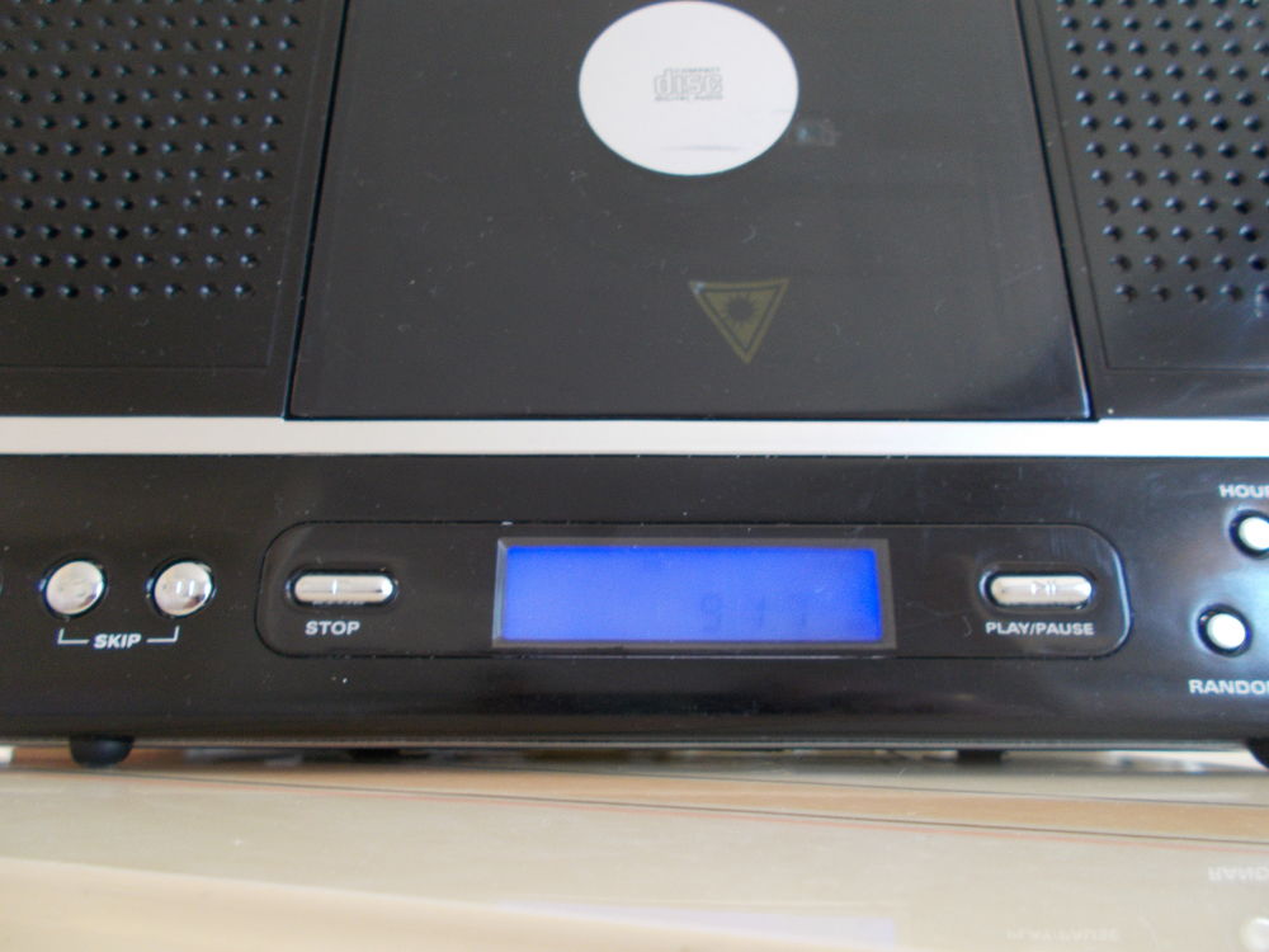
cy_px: 476
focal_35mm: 26
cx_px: 634
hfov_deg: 67.3
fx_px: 953
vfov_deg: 53.1
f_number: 3.2
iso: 125
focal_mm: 4.6
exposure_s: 1/25
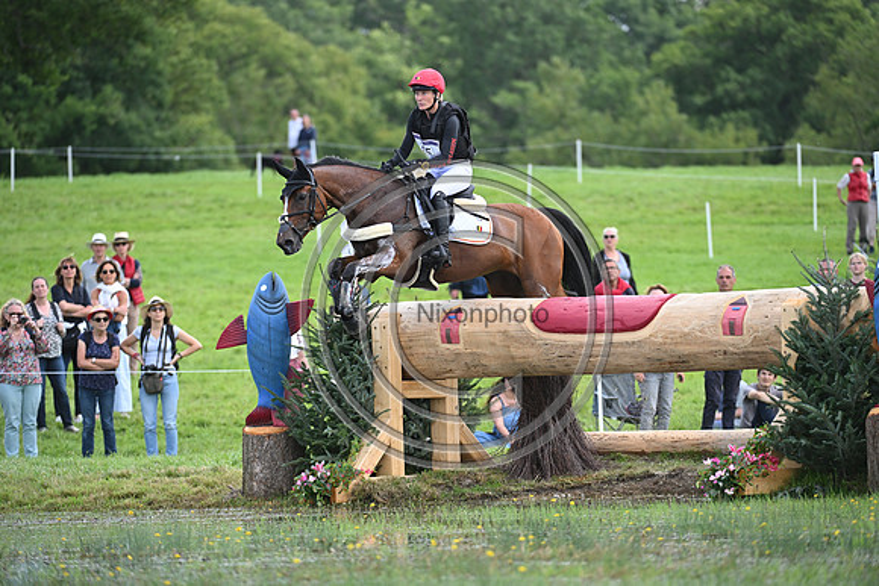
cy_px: 293
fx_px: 6594
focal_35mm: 270
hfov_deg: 7.6
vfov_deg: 5.1
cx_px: 440
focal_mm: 270
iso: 900
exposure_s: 1/1600
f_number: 5
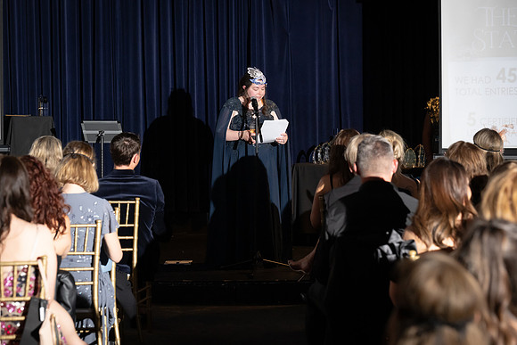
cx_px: 258
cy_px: 172
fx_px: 1408
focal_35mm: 98
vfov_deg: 14.0
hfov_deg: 20.8
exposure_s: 1/200
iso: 2500
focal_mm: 98
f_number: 5
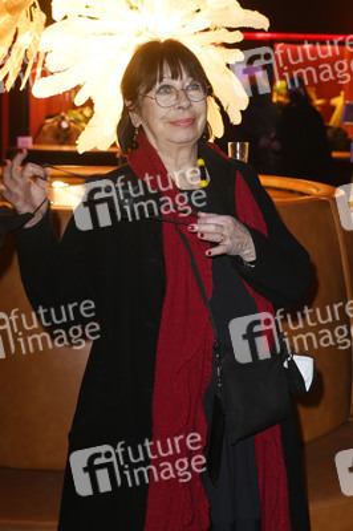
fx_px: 972
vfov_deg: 30.5
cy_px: 266
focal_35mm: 66
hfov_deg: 20.6
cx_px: 176
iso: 1000
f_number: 6.3
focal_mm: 66
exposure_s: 1/30
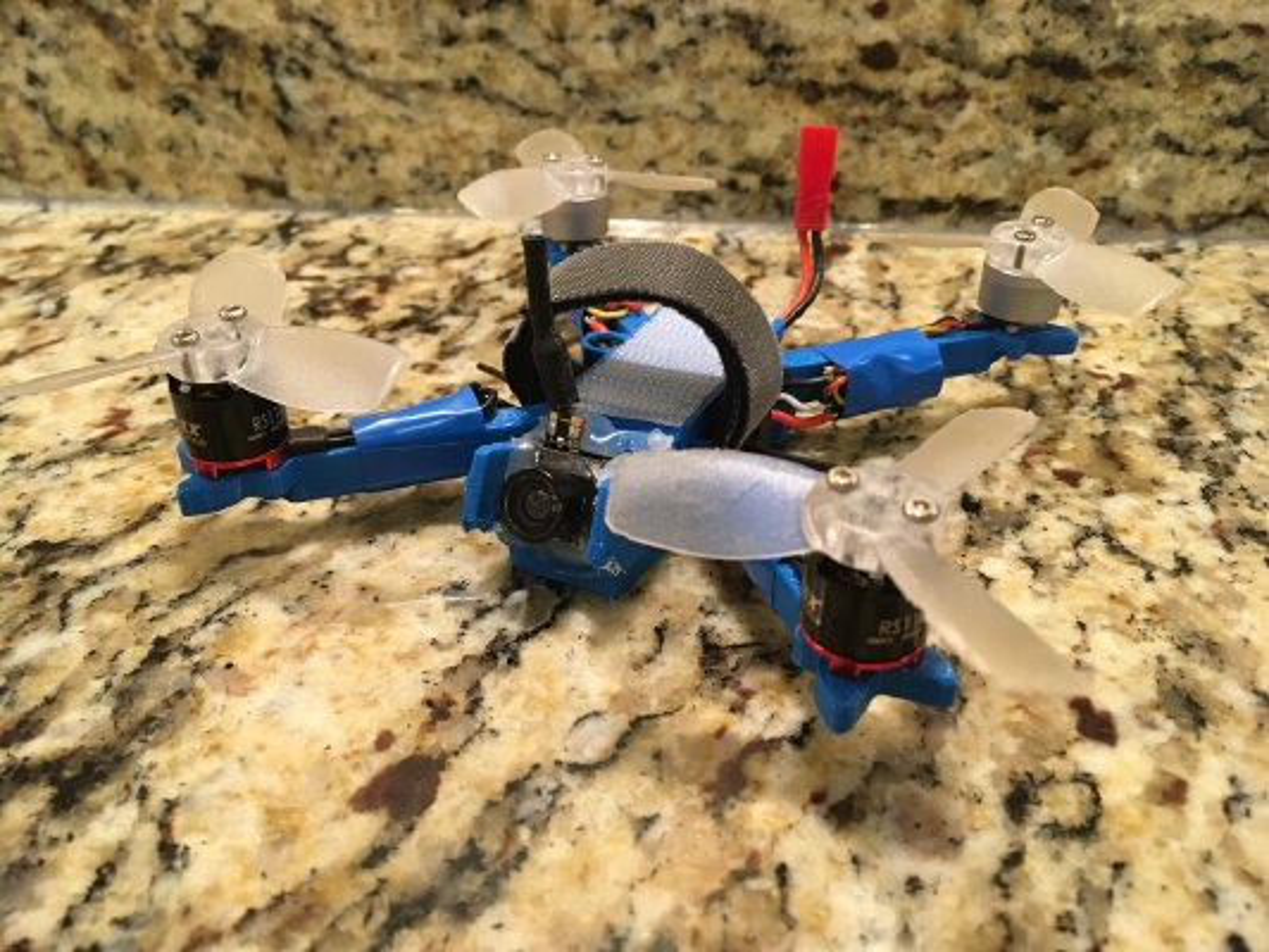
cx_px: 634
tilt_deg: -30.0
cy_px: 476
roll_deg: -1.4
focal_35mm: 29
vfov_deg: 48.2
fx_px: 1063
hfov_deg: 61.6
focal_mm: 4.15
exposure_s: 1/30
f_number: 2.2
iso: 100
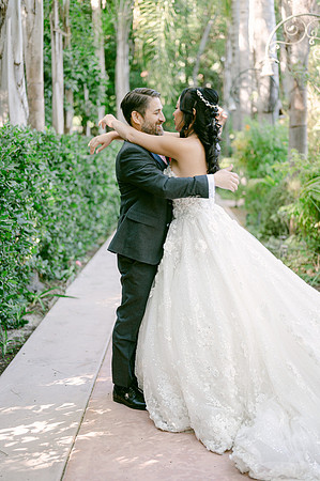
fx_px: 668
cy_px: 240
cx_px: 160
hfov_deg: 26.9
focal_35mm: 50
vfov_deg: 39.6
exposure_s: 1/125
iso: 180
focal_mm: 50
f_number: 2
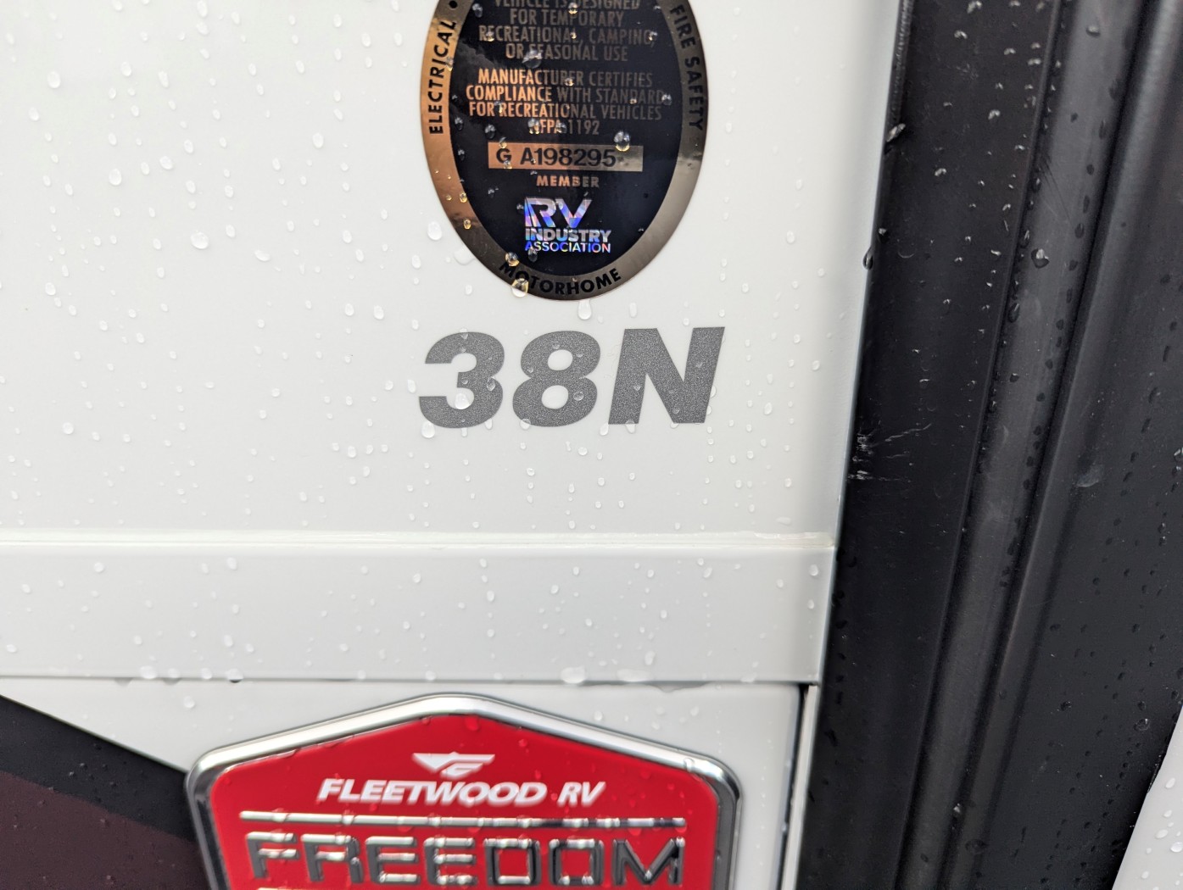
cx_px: 592
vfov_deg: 56.9
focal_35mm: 24
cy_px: 445
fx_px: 821
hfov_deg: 71.5
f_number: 1.85
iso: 92
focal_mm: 6.81
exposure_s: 1/215
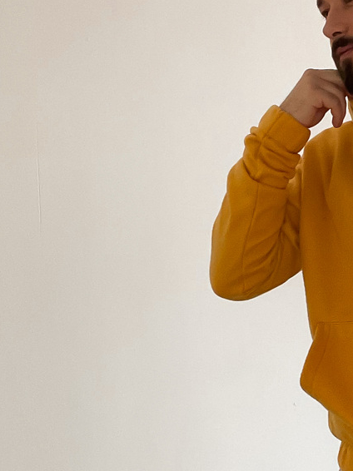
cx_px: 458
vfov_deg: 23.6
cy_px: 364
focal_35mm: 82
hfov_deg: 16.9
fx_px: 1116
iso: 125
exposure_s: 1/60
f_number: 1.8
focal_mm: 3
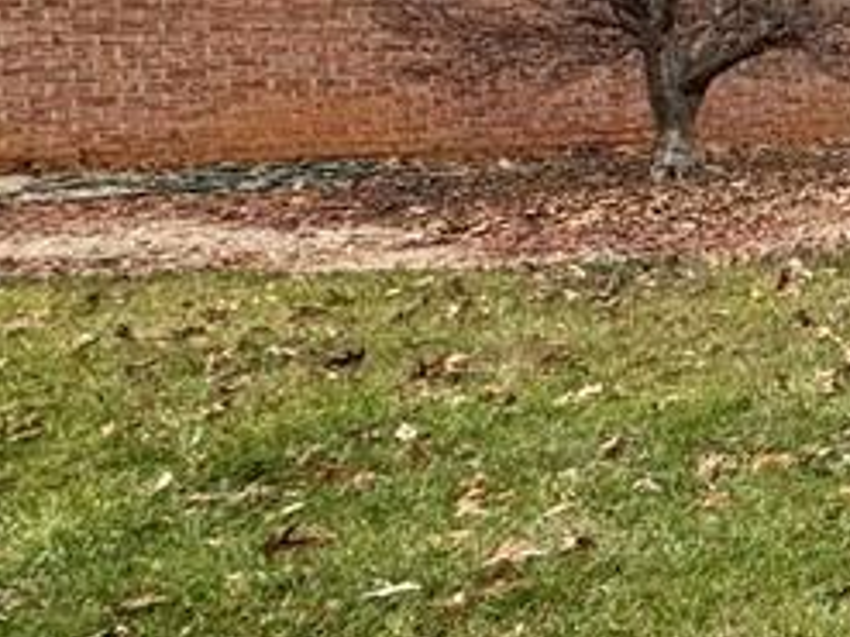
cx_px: 1641
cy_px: 52
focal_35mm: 58
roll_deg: +2.0
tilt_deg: +0.5
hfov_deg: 20.0
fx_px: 1424
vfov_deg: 24.4
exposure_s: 1/293
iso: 40
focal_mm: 2.22
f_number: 2.2
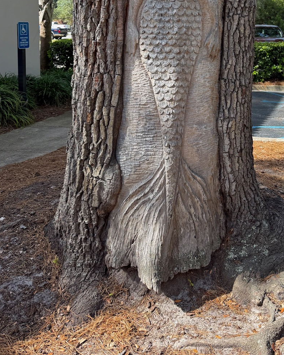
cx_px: 224
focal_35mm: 43
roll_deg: +0.4
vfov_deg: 40.3
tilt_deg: -3.3
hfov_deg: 34.0
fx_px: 452
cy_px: 48
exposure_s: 1/1174
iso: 100
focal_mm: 6.76
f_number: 1.78
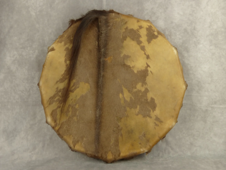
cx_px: 113
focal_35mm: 49
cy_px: 85
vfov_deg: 29.7
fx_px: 320
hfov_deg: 38.9
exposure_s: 1/30
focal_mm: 8.7
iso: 125
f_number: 2.8
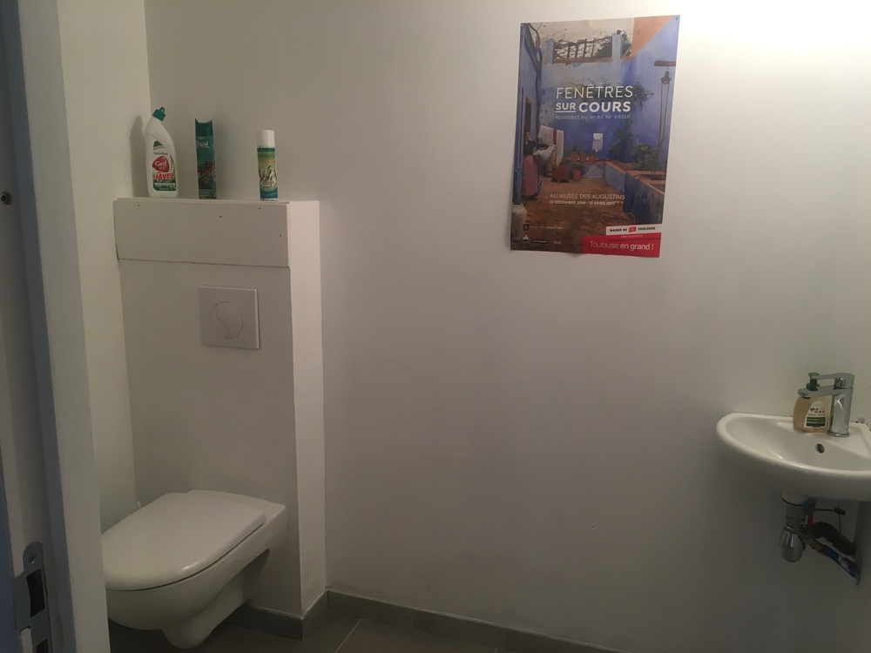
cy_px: 326
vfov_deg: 48.2
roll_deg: -0.4
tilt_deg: -10.5
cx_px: 436
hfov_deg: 61.7
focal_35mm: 29
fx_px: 730
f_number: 2.2
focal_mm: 4.15
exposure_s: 1/33
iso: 64
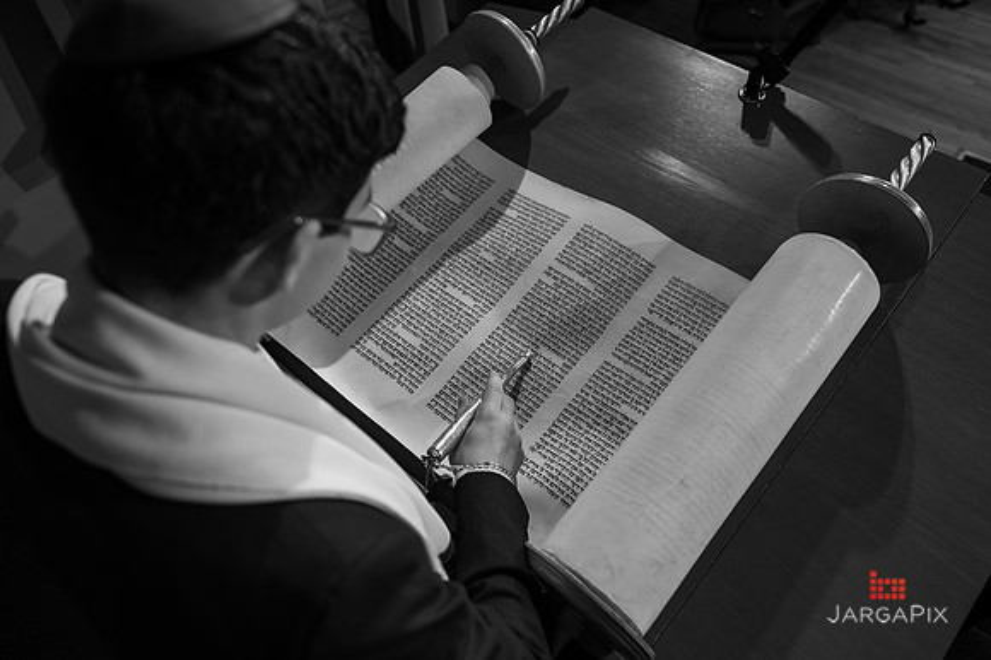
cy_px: 352
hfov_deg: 70.2
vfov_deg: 50.2
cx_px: 528
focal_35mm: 26
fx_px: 704
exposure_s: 1/200
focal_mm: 24
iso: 200
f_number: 2.8
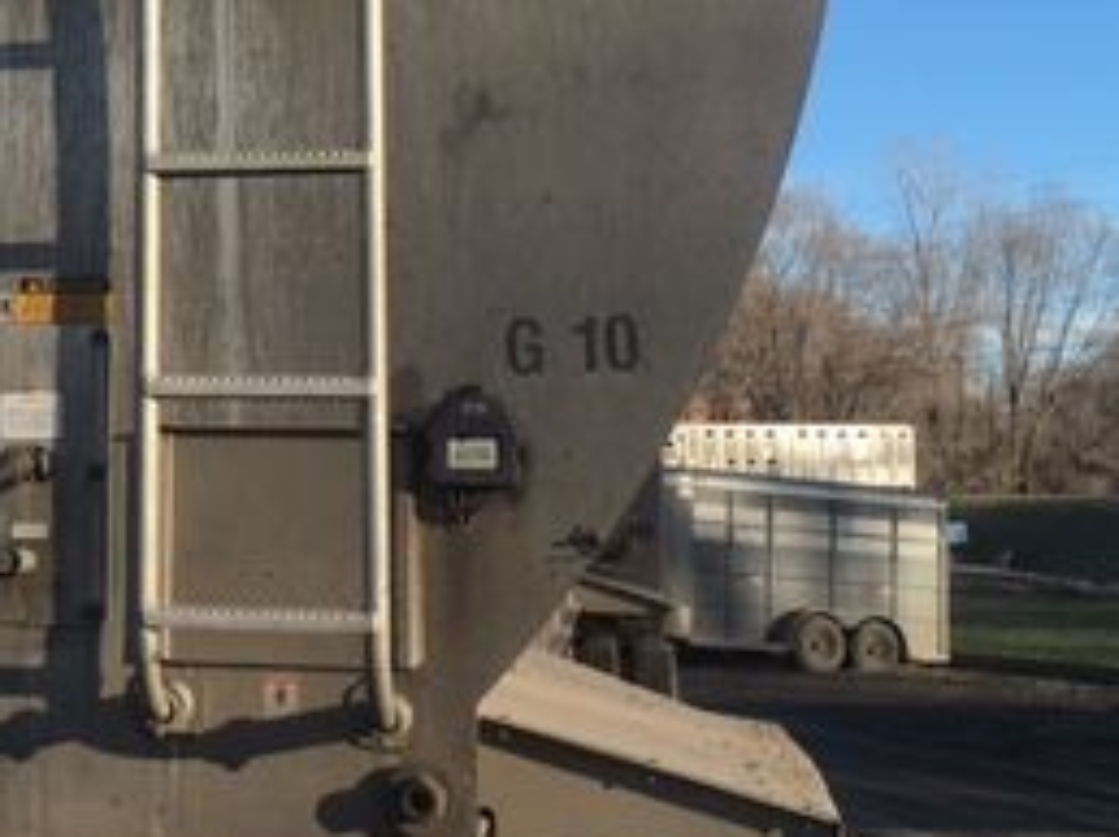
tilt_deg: +9.6
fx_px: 2325
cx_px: -39
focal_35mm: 72
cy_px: 134
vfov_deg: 20.1
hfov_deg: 25.5
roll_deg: -0.4
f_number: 2.2
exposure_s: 1/641
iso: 25
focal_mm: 4.15
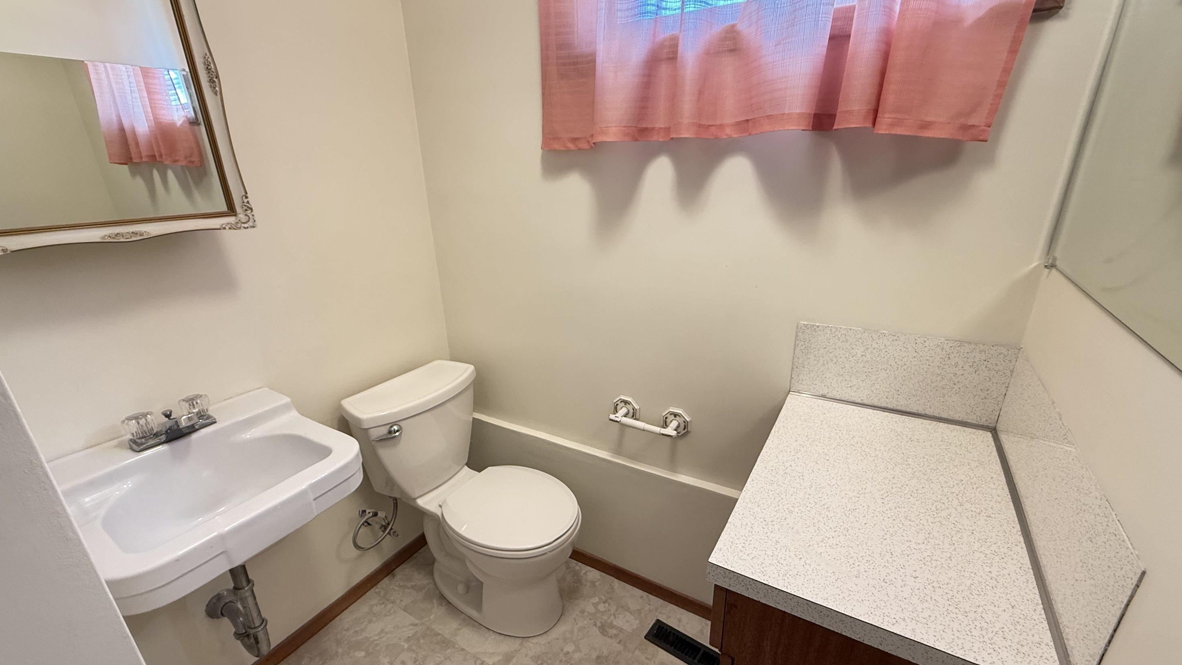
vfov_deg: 67.0
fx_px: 501
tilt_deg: -21.4
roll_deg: +1.5
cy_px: 352
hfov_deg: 99.4
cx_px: 593
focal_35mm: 16
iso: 320
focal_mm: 2.22
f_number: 2.2
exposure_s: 1/60
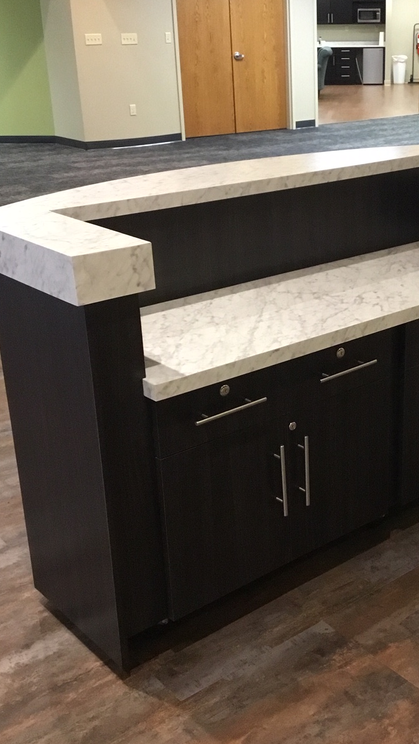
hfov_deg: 25.6
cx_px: 329
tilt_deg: -22.1
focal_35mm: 46
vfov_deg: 44.6
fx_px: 908
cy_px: 372
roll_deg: +0.0
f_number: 2.4
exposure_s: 1/20
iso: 200
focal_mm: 3.3
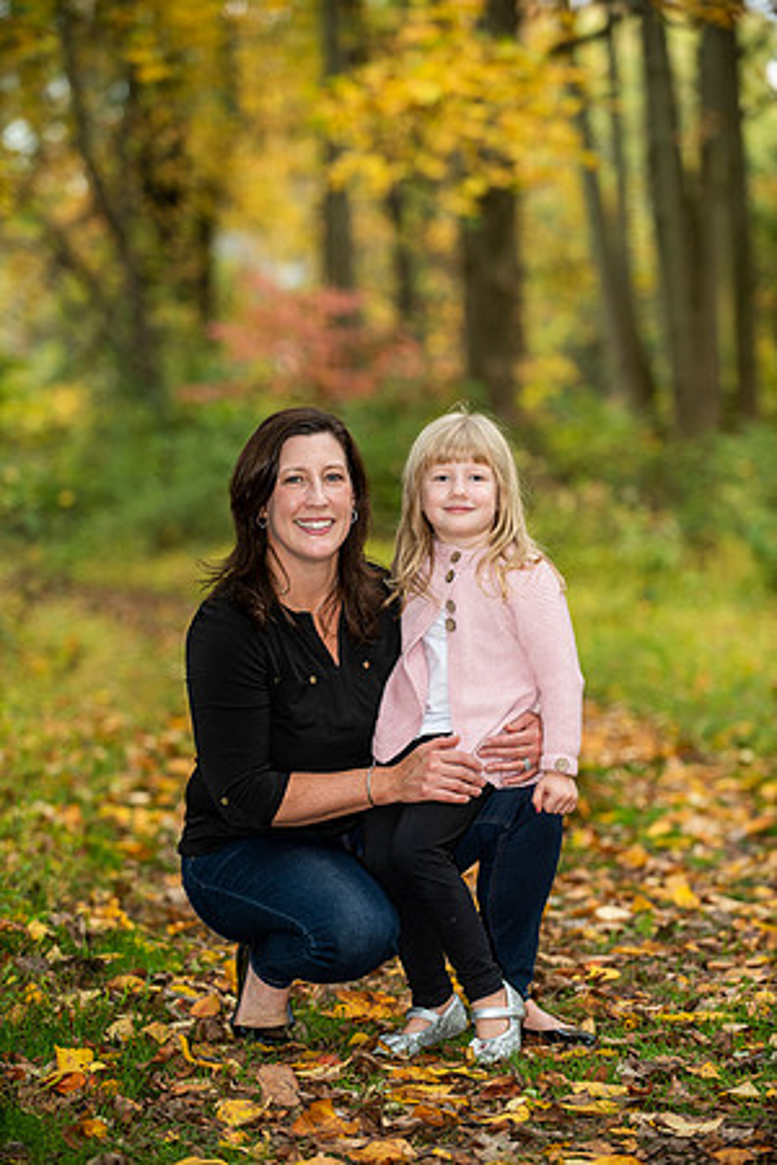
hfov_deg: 11.4
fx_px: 3885
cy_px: 582
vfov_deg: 17.1
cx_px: 388
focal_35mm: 120
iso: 250
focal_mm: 120
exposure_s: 1/125
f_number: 3.5
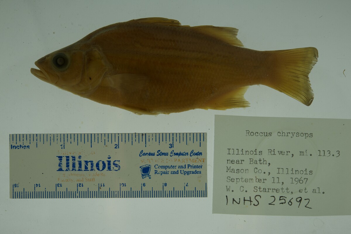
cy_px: 117
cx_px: 176
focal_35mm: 60
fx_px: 585
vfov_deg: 22.6
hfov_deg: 33.4
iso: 100
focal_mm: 60
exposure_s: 1/160
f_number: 10
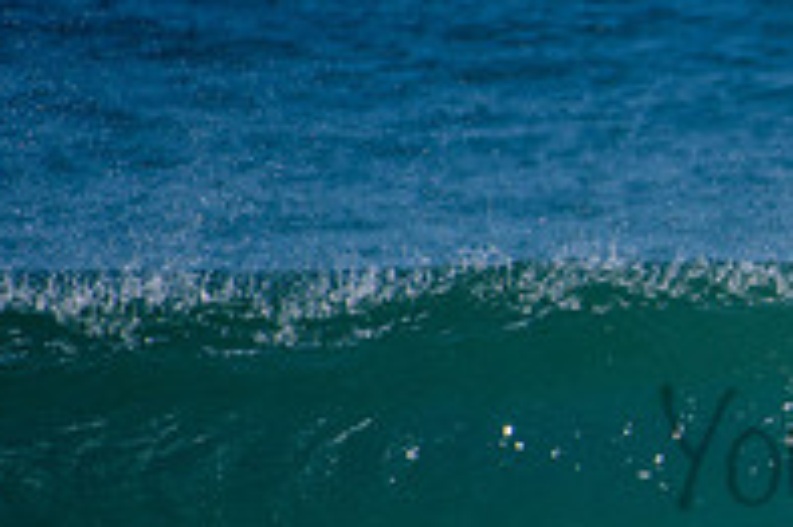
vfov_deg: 0.9
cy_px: 412
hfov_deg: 1.4
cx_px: 1075
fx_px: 32397
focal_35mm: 1472
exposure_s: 1/2000
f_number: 5.6
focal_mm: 500
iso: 125
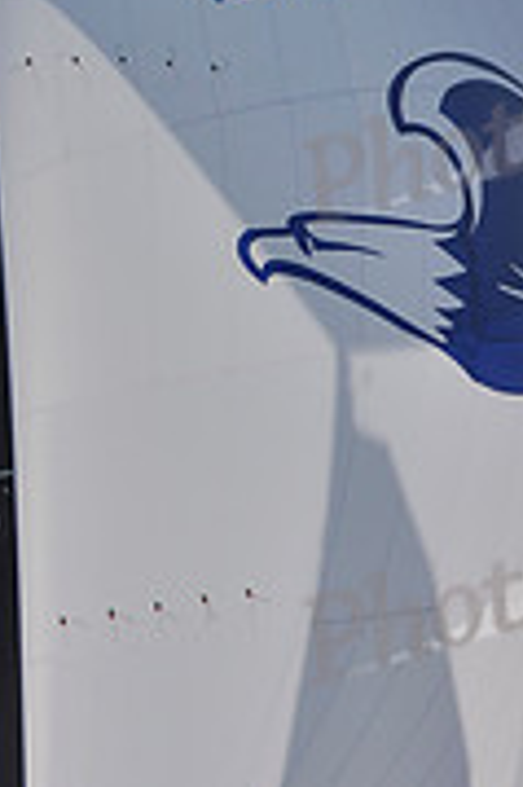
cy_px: 404
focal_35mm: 259
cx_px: 77
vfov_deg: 8.0
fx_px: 5655
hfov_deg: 5.3
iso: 200
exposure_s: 1/1250
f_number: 9
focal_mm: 80
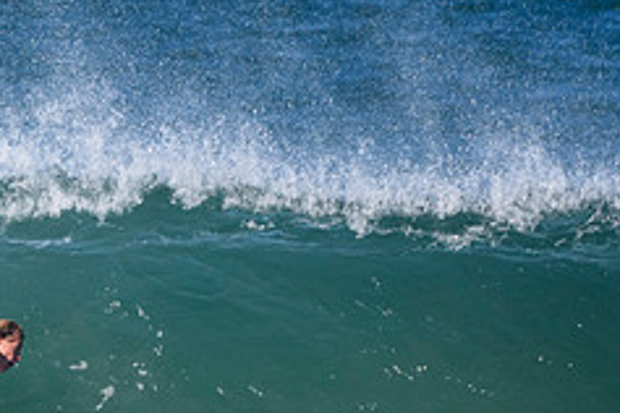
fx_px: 31635
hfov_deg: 1.1
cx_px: -78
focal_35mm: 1837
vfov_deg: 0.7
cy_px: 490
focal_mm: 500
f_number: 5.6
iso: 720
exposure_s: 1/4000
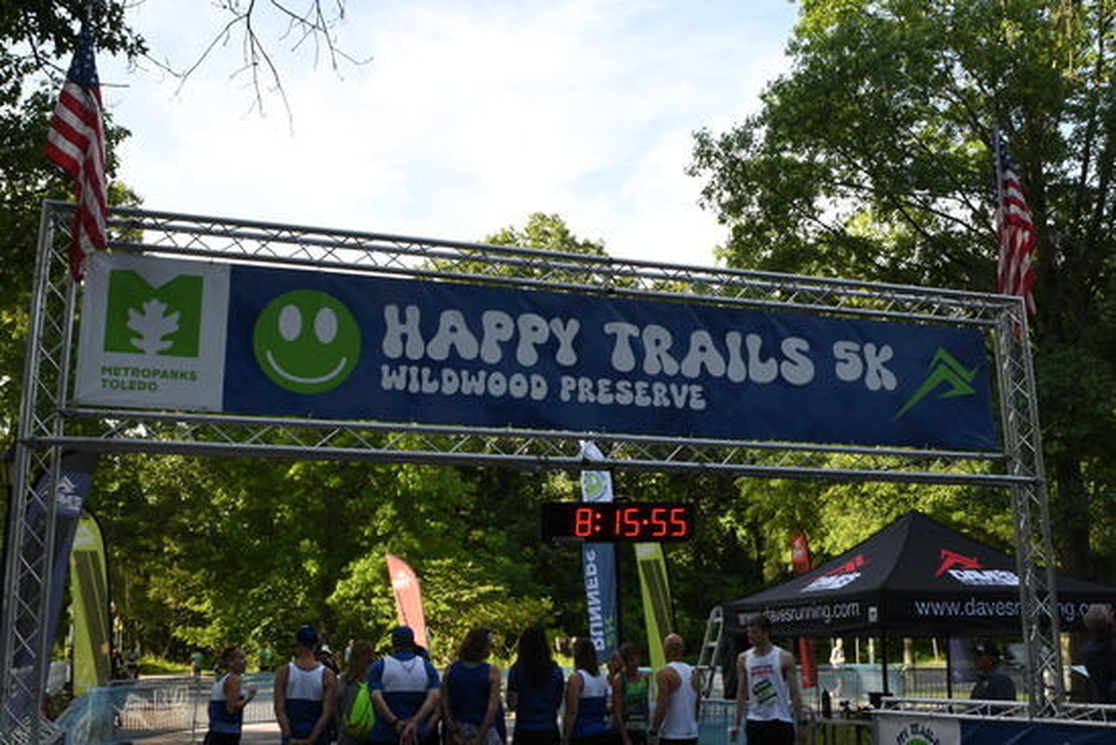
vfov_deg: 36.9
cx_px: 558
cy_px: 372
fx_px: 1116
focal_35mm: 36
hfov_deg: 53.1
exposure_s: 1/200
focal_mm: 24
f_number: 11
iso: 800
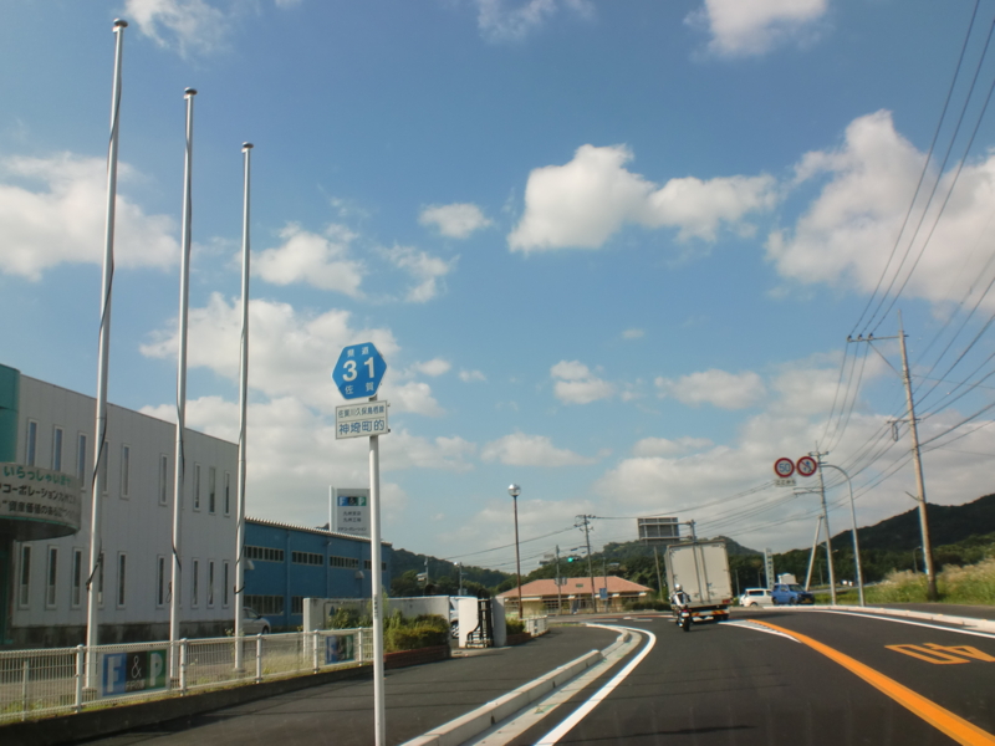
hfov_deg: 52.6
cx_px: 498
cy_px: 373
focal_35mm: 35
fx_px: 1006
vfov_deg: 40.7
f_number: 5.6
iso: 64
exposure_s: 1/400
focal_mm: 6.3
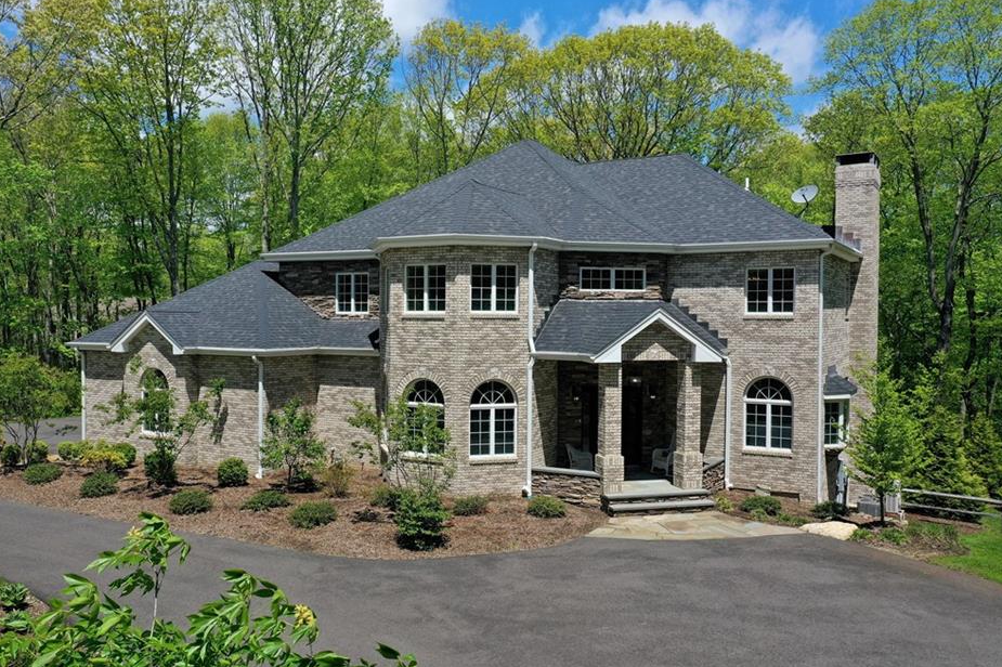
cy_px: 345
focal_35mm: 31
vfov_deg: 42.3
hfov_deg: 60.2
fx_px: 862
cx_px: 451
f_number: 6.3
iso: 100
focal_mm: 10.26
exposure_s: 1/640
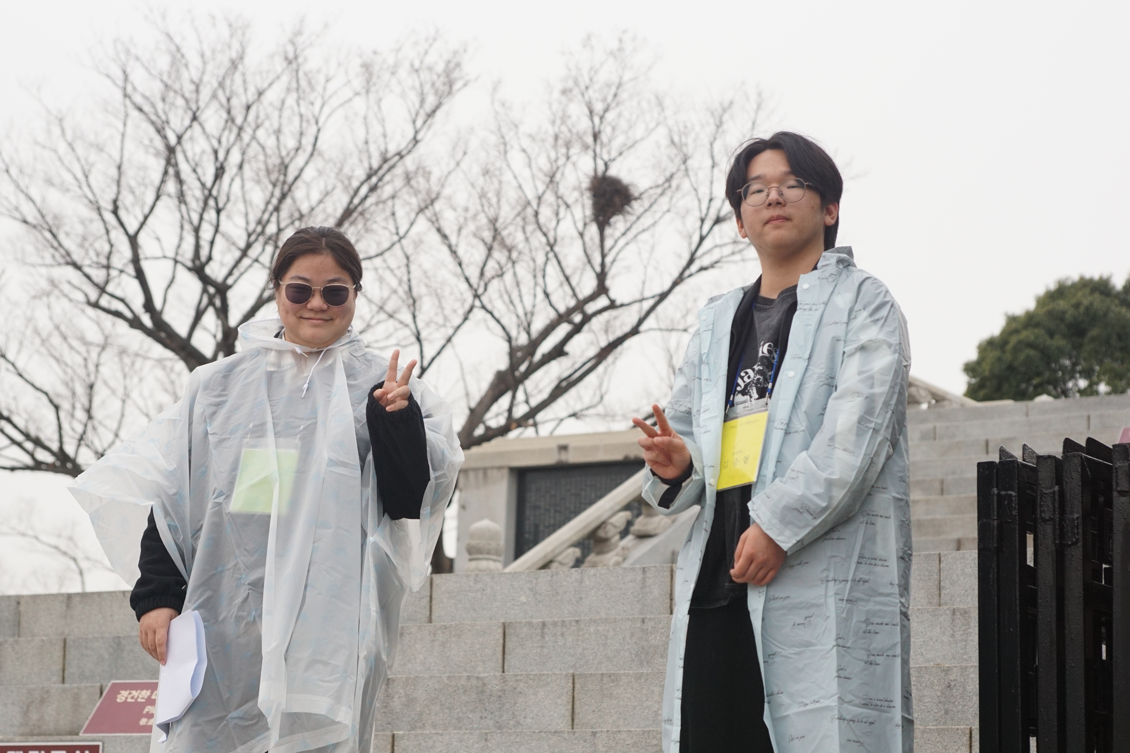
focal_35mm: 82
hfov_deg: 24.6
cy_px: 376
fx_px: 2589
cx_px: 565
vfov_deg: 16.6
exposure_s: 1/2000
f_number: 4
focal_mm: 55
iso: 500
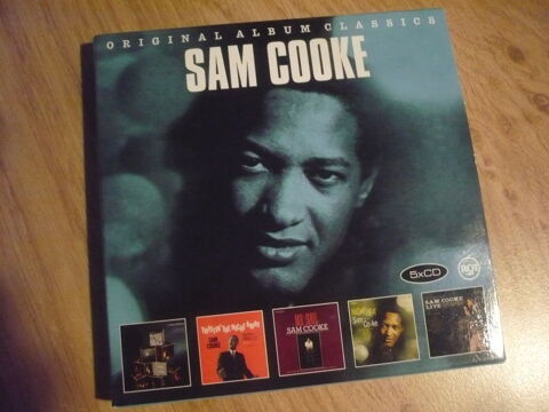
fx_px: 555
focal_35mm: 35
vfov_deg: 40.7
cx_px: 274
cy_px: 206
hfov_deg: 52.6
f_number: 2.8
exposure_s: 1/20
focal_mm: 5.8
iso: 800
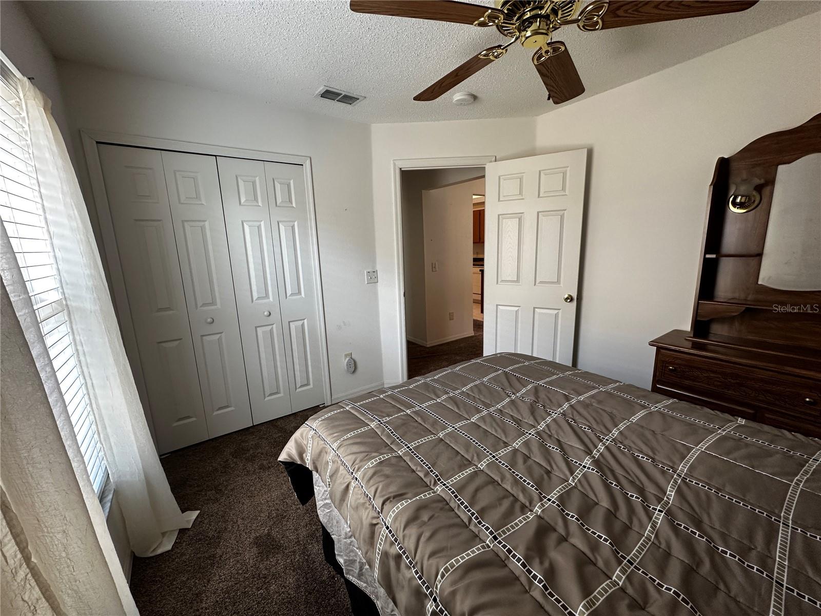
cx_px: 410
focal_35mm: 14
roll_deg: +2.4
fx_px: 332
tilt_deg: -10.8
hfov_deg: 102.1
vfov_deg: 85.7
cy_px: 308
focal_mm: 2.22
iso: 160
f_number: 2.2
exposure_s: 1/60
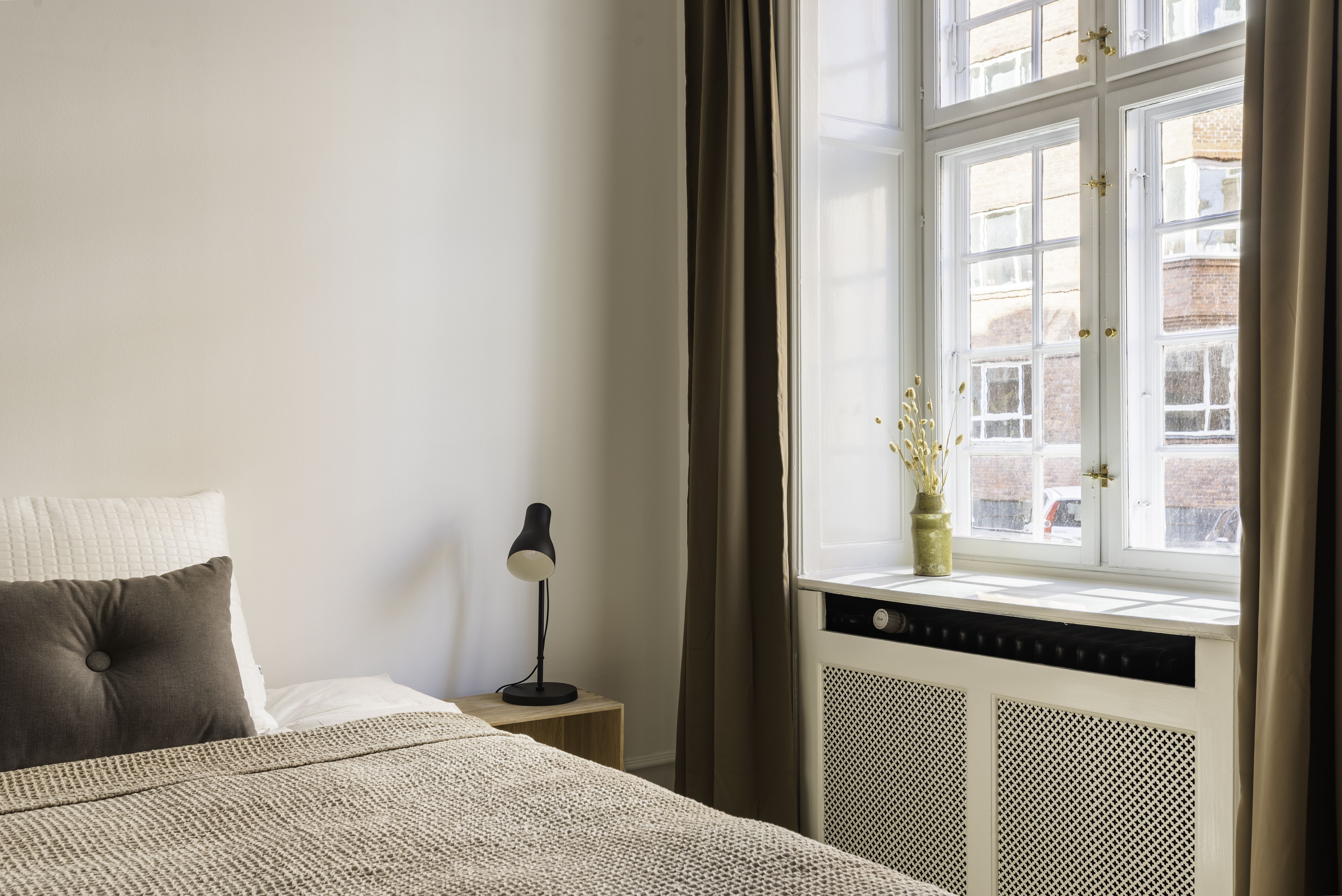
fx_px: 1305
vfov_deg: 37.9
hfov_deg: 54.4
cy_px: 448
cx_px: 671
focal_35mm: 35
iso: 100
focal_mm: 35
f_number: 11
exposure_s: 1/60
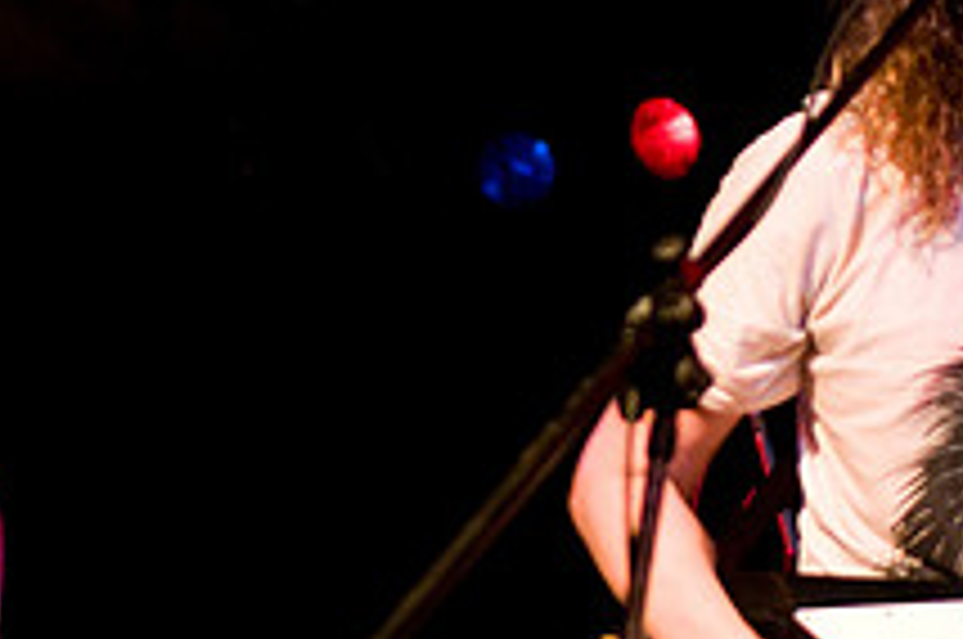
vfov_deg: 11.2
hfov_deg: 16.8
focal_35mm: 122
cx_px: 526
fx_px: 3259
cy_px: 286
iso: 1000
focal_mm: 30
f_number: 1.4
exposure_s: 1/50
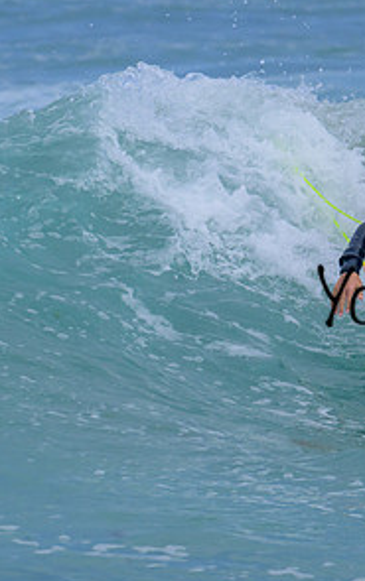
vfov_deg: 1.5
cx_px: 430
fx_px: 22911
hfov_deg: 0.9
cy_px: 297
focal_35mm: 1443
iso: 640
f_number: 11
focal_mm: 530
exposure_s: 1/2000
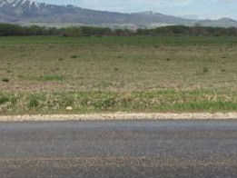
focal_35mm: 71
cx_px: 116
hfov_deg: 27.4
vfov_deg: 19.6
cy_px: -29
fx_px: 486
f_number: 2.2
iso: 32
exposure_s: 1/3300
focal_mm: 4.15
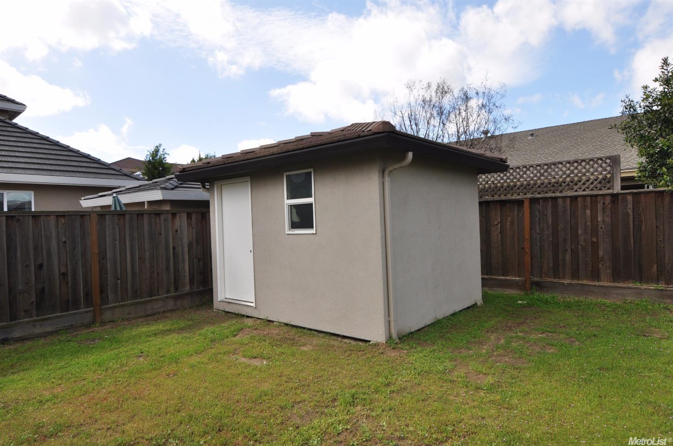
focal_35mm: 21
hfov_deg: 81.3
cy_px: 223
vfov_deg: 59.3
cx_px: 336
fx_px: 392
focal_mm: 14
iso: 250
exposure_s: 1/250
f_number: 10
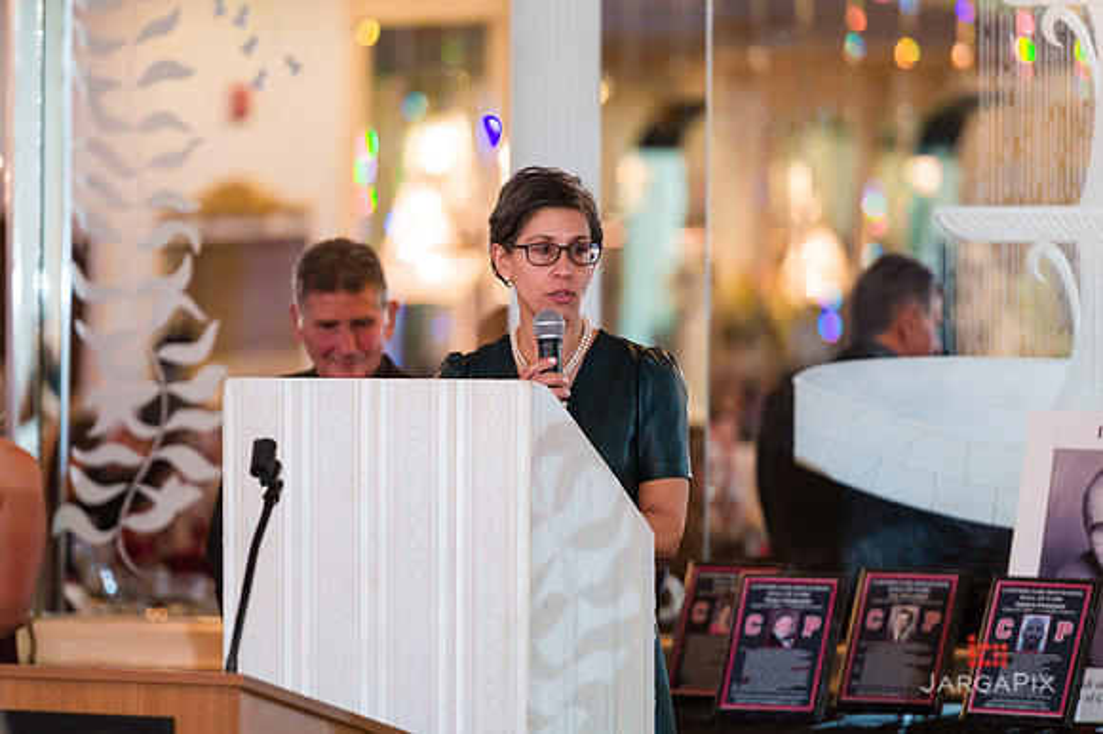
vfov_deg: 6.5
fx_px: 6508
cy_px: 367
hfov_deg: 9.7
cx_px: 552
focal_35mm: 213
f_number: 3.2
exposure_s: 1/200
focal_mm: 200
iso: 1250
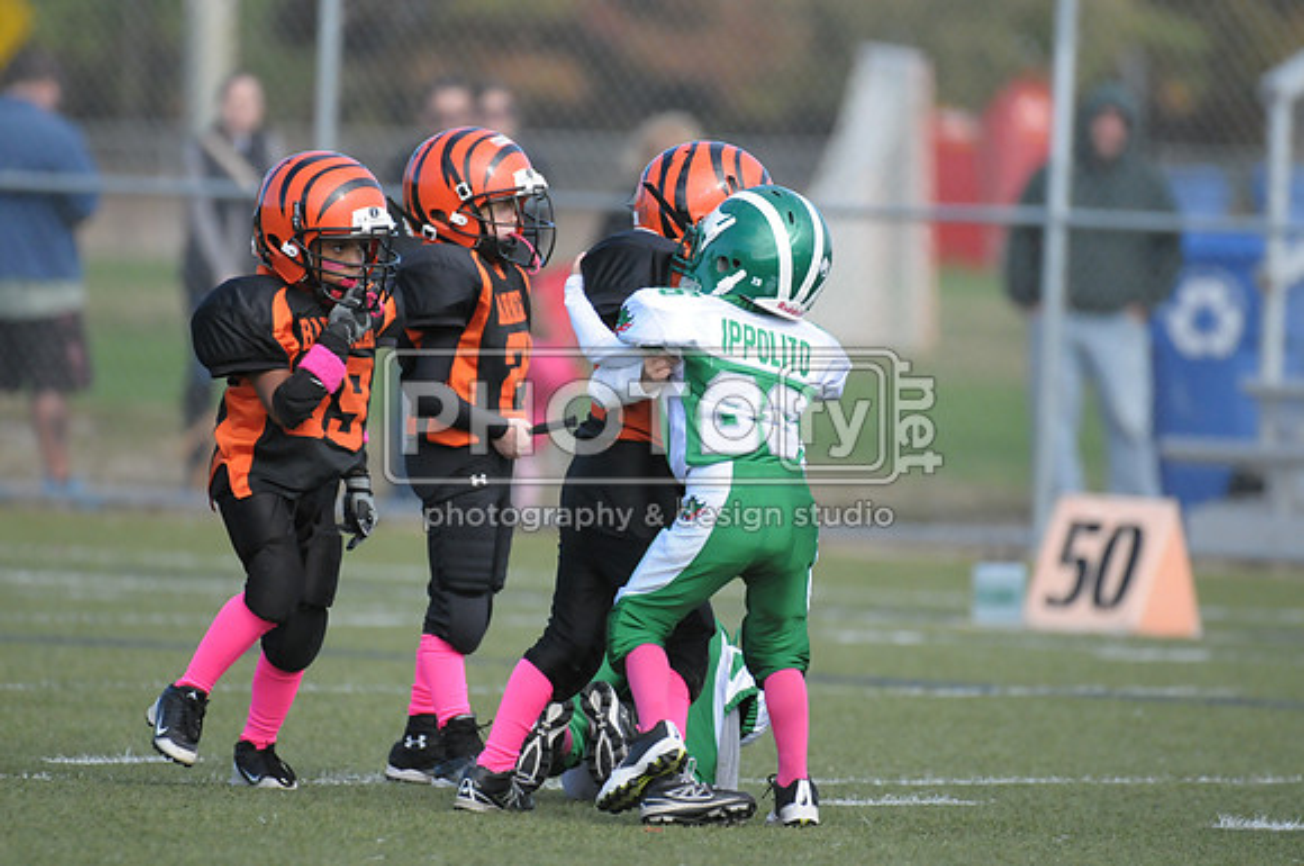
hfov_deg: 3.6
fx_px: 20618
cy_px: 433
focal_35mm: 570
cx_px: 652
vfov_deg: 2.4
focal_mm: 380
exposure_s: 1/4000
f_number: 4
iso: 1600
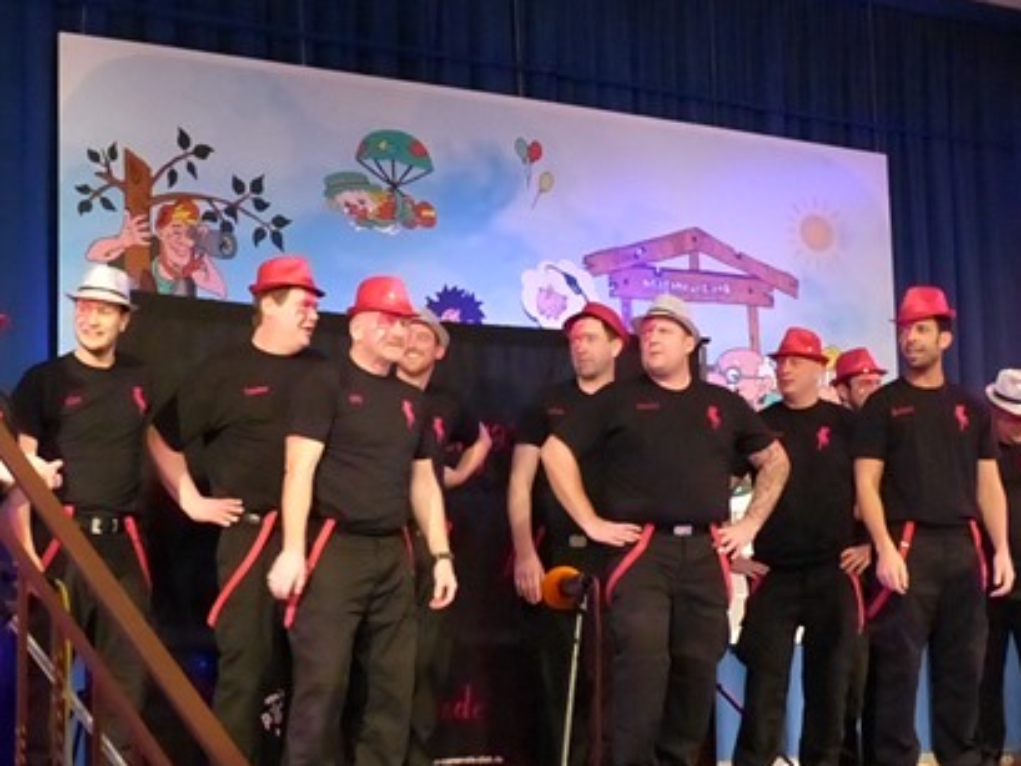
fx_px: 2301
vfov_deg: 18.9
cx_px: 564
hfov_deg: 25.0
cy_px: 395
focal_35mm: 78
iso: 1600
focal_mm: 9.4
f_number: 3.5
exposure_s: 1/100
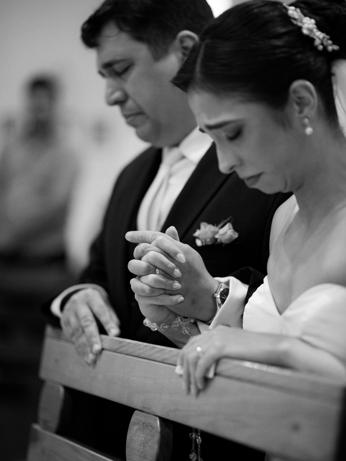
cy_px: 244
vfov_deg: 21.1
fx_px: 1239
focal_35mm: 93
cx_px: 173
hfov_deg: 15.9
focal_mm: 85
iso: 2500
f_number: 2
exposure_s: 1/320
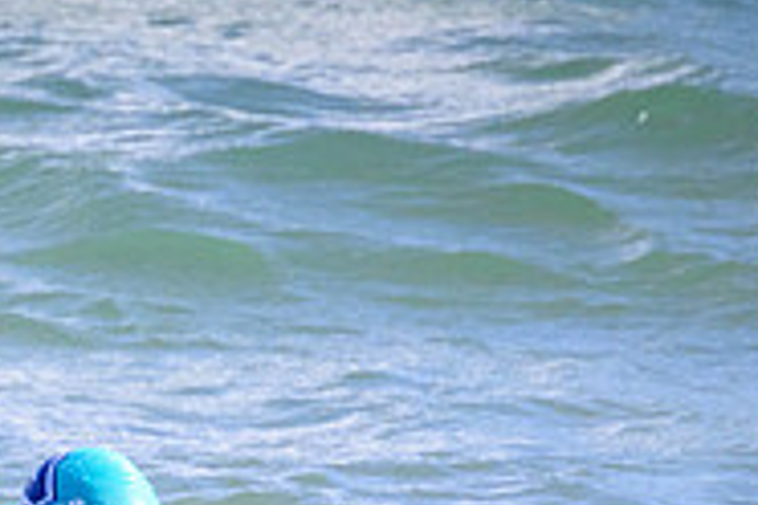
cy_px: 629
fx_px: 52656
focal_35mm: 2501
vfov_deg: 0.5
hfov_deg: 0.8
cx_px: -155
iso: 2200
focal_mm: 800
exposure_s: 1/2000
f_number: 11
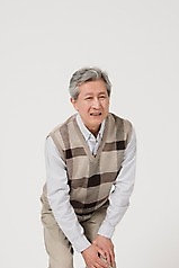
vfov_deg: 24.0
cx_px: 87
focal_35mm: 84
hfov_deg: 16.3
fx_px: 626
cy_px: 186
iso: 100
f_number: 11
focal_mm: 50
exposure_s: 1/125
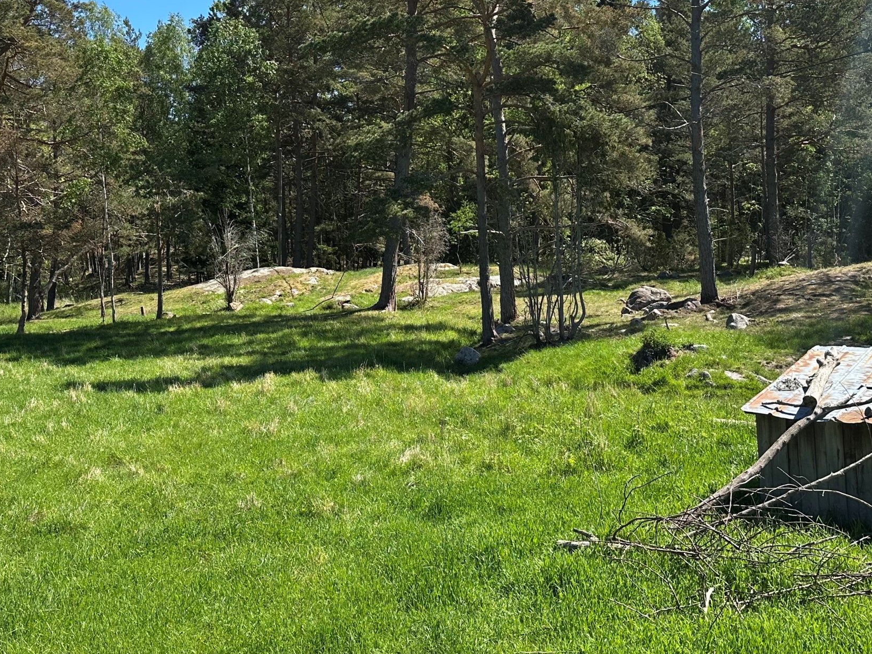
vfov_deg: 34.1
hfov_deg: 44.7
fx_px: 1058
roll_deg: +1.9
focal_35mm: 42
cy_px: 223
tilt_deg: +0.3
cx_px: 392
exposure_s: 1/2203
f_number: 1.78
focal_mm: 6.86
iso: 80
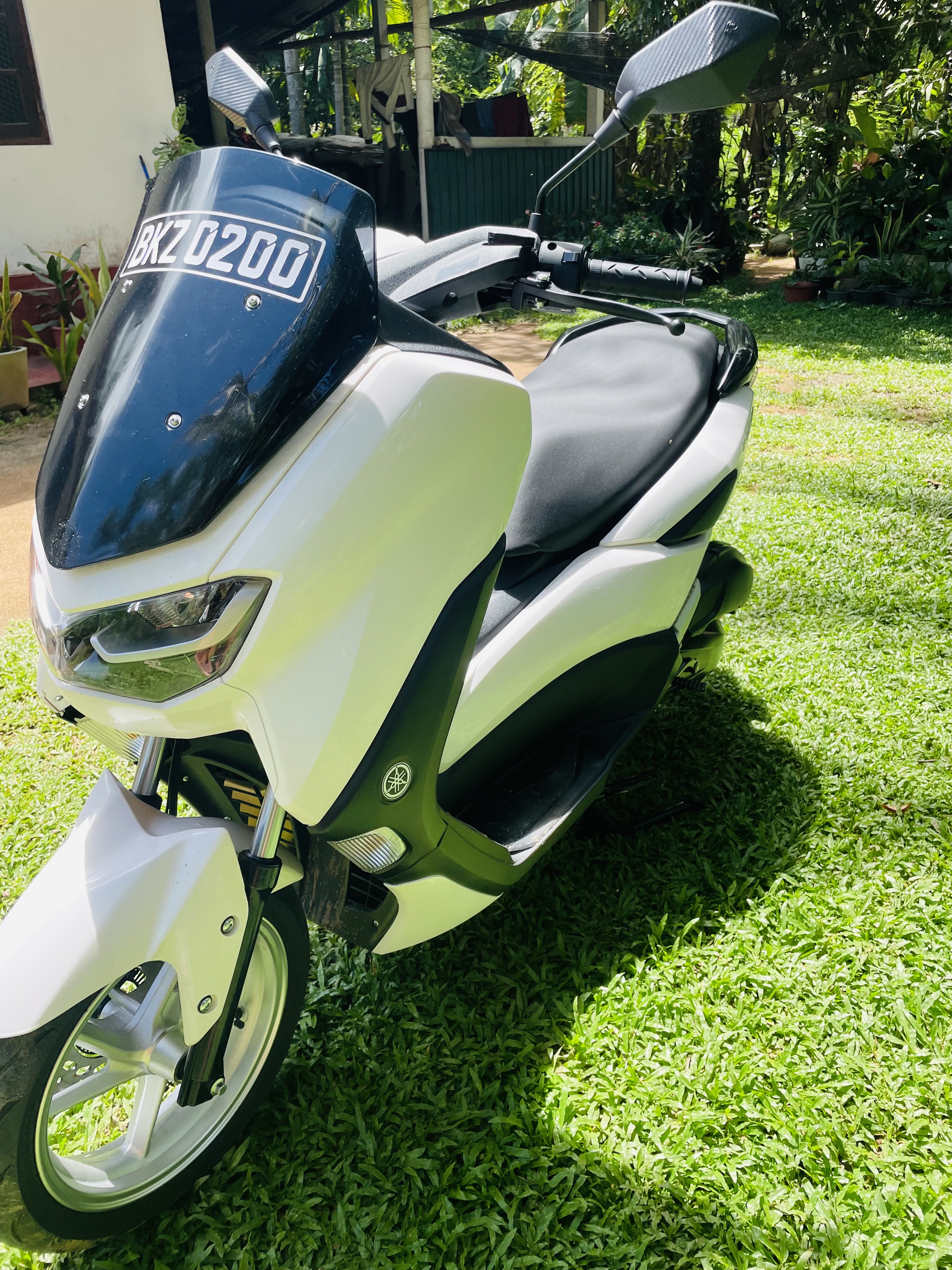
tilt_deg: -24.7
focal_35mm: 26
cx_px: 476
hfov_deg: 53.1
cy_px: 635
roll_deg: +3.3
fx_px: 953
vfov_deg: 67.3
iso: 32
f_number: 1.6
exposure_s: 1/831
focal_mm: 4.2
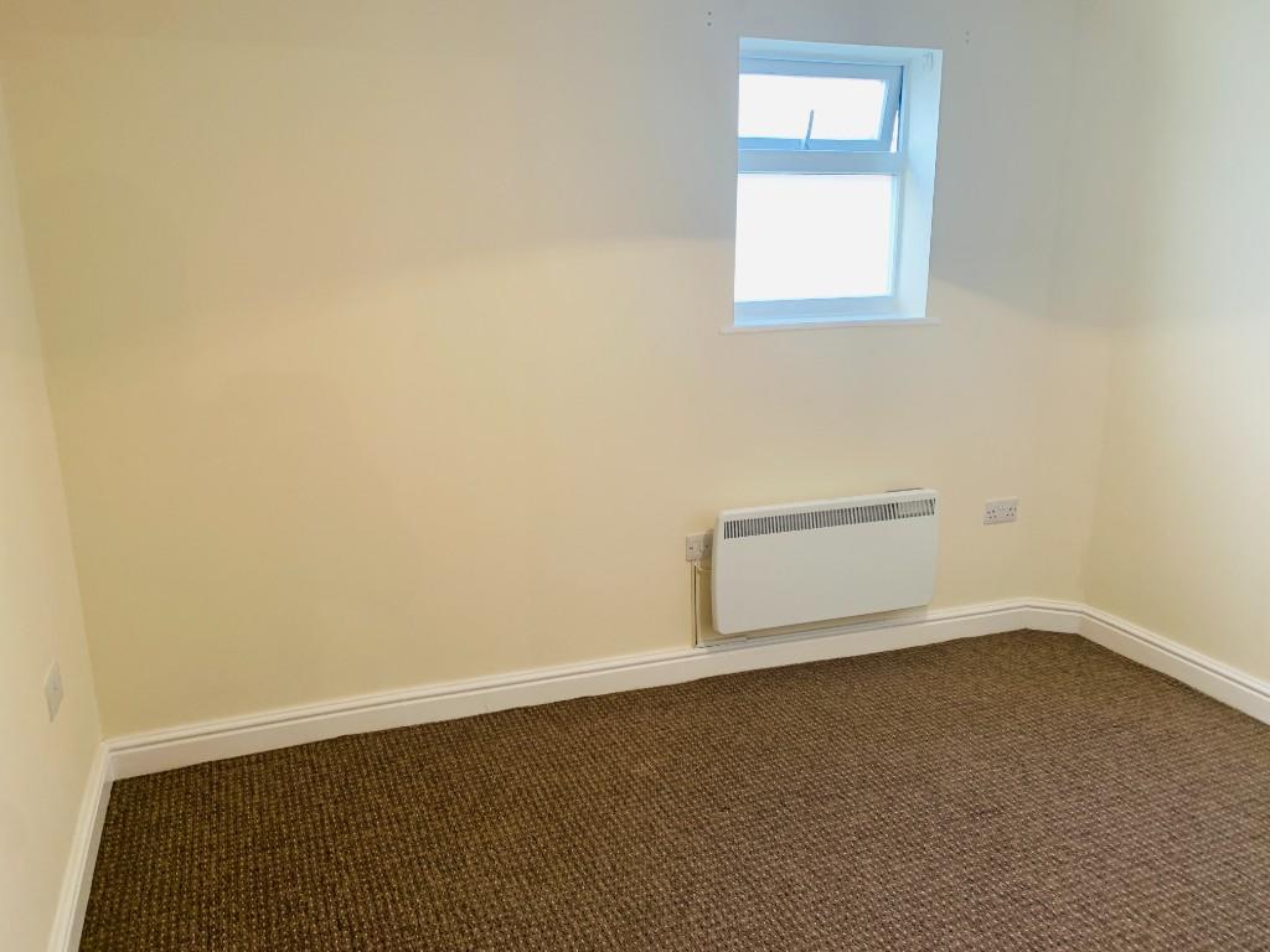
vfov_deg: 53.1
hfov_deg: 67.3
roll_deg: +1.2
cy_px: 476
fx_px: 954
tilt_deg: -15.8
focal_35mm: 26
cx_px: 635
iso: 160
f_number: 1.8
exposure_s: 1/50
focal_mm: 4.25
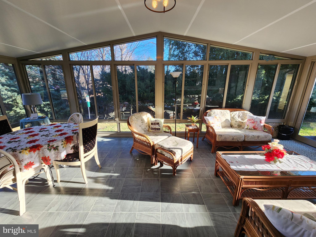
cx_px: 158
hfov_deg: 106.2
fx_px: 119
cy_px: 118
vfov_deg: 89.9
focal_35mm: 13
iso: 50
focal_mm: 2.2
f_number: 2.2
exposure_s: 1/123
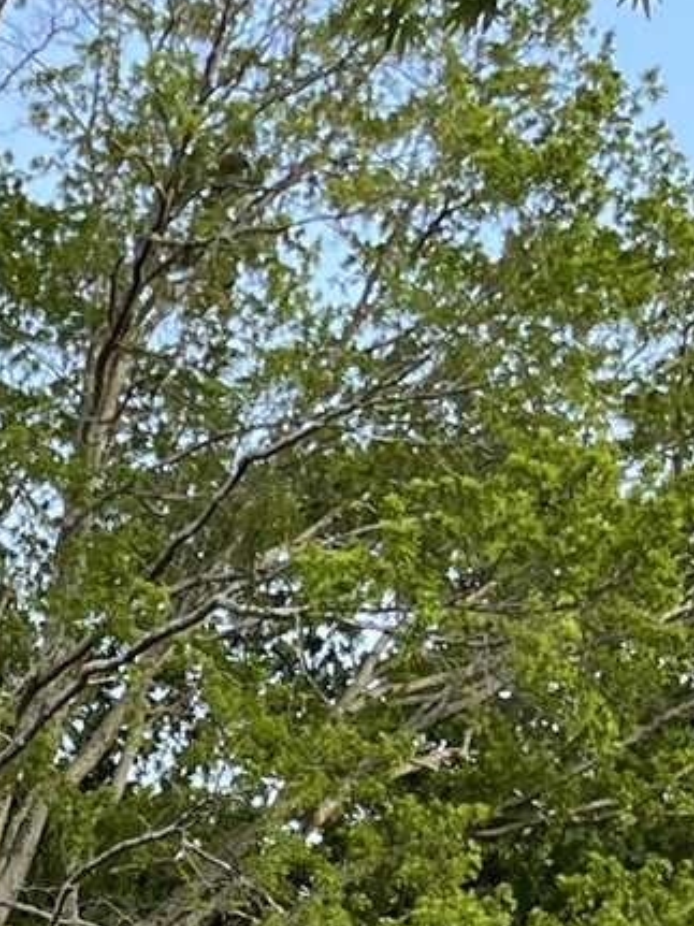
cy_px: 1977
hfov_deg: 9.8
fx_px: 3718
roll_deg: -0.7
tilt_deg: -5.3
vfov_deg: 12.2
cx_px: -741
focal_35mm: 139
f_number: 1.6
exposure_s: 1/340
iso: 50
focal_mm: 5.1
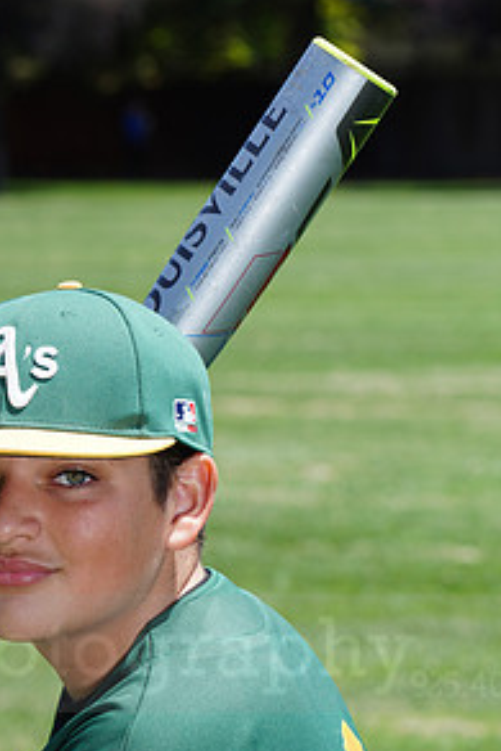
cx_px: 76
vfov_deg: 7.0
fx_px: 6130
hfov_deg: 4.7
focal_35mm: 294
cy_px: 630
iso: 200
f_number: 10
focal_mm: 148
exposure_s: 1/200
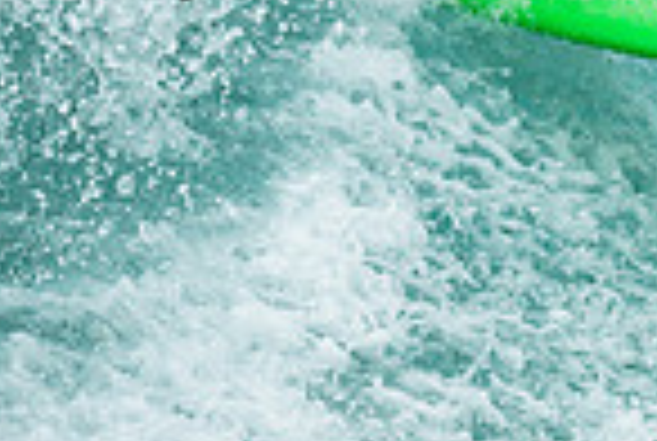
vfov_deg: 0.4
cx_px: 892
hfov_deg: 0.5
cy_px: -291
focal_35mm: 3829
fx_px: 70021
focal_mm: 800
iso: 220
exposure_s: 1/2000
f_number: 6.3
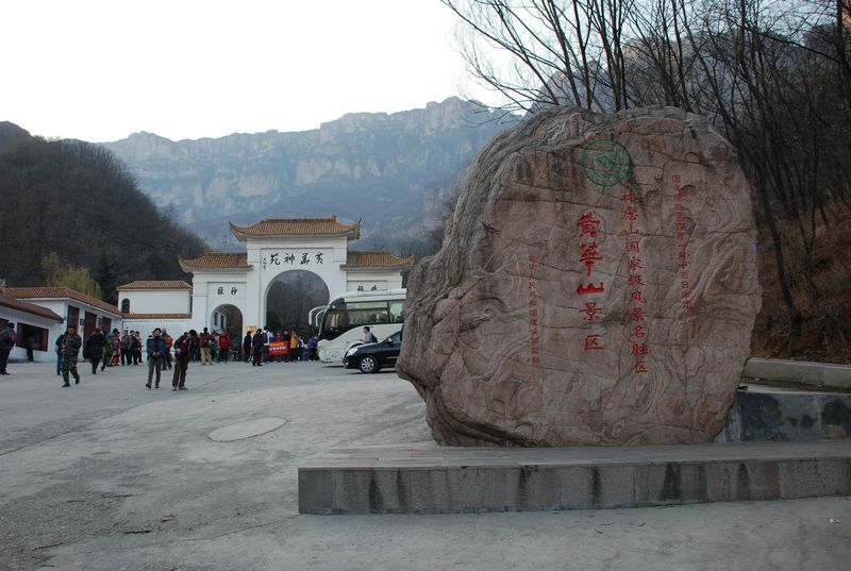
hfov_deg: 61.8
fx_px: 711
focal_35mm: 30
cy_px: 286
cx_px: 426
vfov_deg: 43.8
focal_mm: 20
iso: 200
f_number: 5.6
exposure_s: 1/125
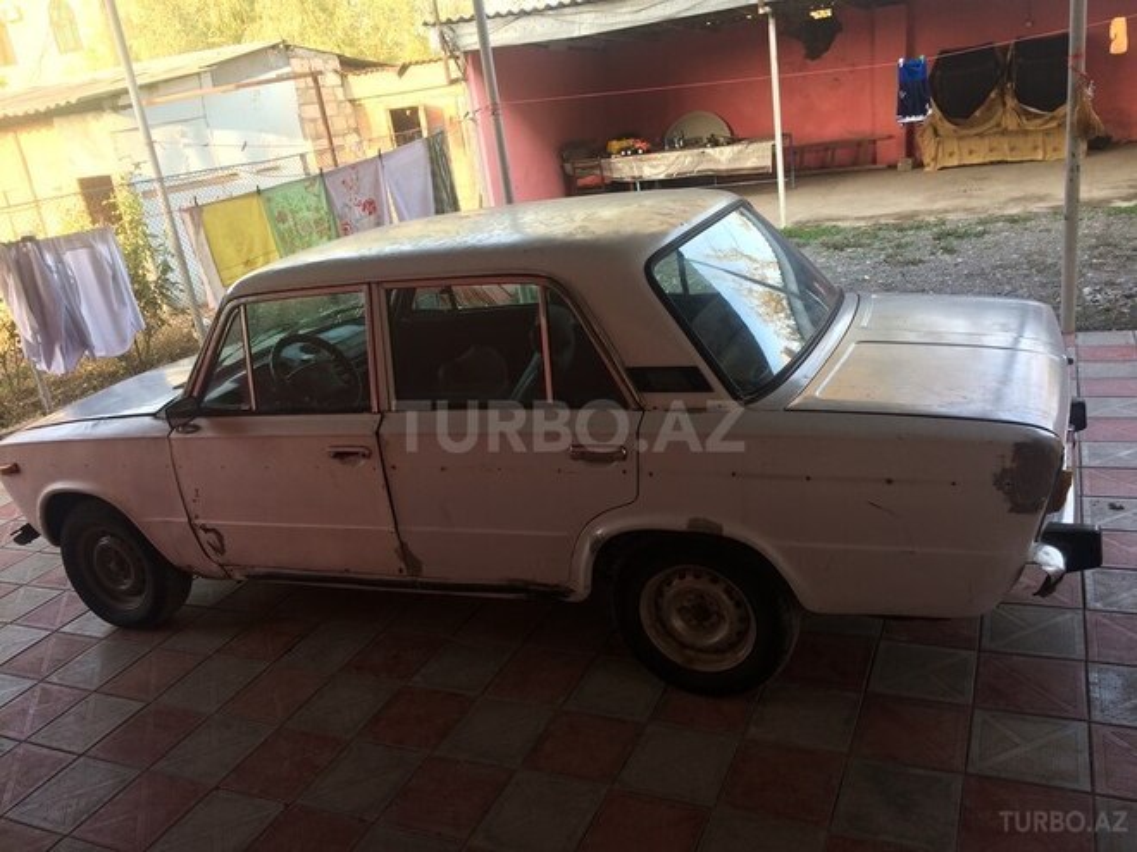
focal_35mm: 29
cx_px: 568
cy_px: 426
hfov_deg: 61.7
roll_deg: +8.9
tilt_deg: -19.8
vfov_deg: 48.2
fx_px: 953
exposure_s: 1/100
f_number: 2.2
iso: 50
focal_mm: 4.15
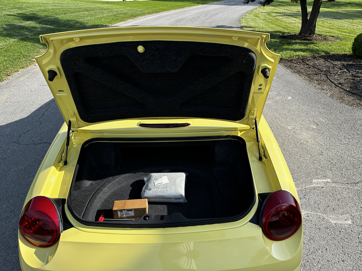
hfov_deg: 71.6
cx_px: 181
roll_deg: -0.9
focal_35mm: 24
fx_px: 251
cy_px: 136
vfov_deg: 56.8
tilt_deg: -31.2
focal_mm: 6.86
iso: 80
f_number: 1.78
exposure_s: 1/2203
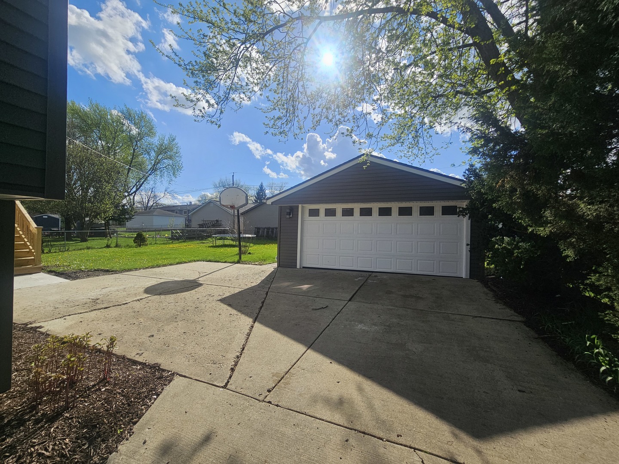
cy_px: 232
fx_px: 232
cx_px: 310
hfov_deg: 106.2
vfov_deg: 89.9
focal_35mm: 13
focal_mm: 2.2
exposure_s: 1/3059
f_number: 2.2
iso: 50
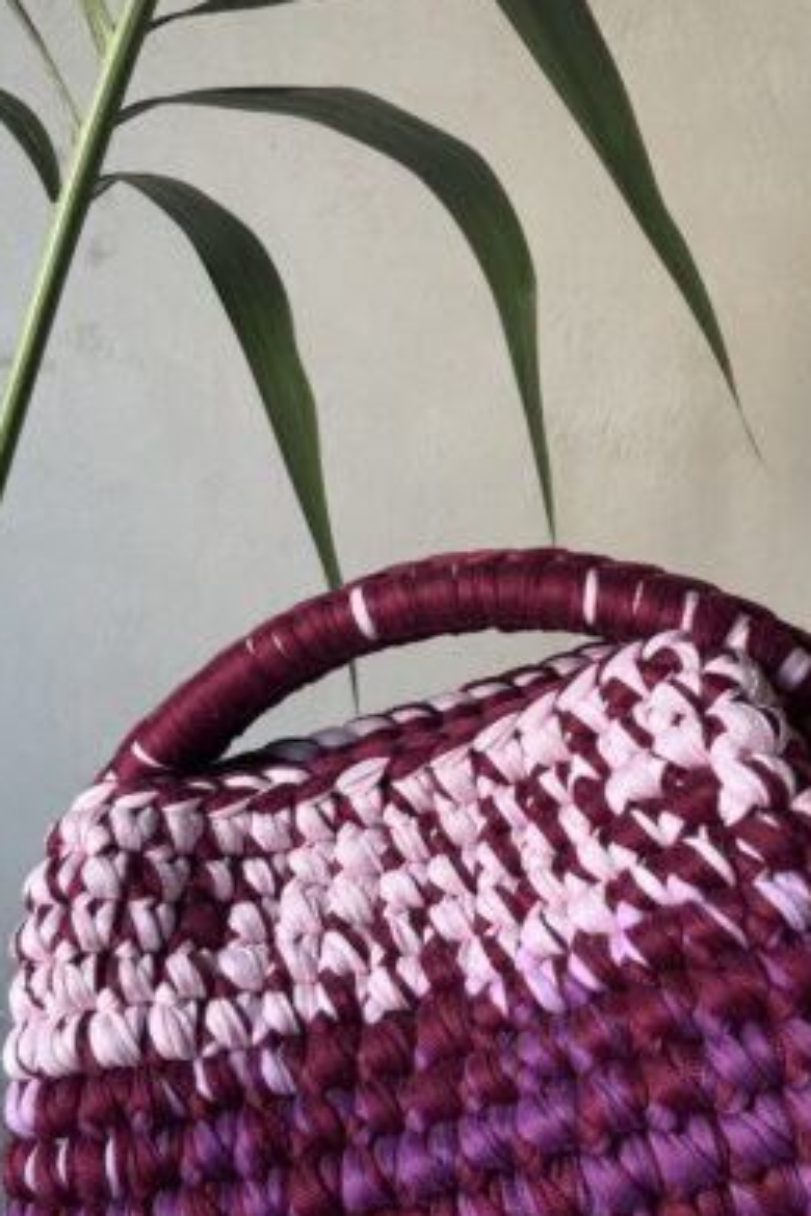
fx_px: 1081
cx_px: 412
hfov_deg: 41.1
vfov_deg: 58.7
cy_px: 608
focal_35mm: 32
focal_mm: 2.69
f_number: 1.9
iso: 80
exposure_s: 1/60
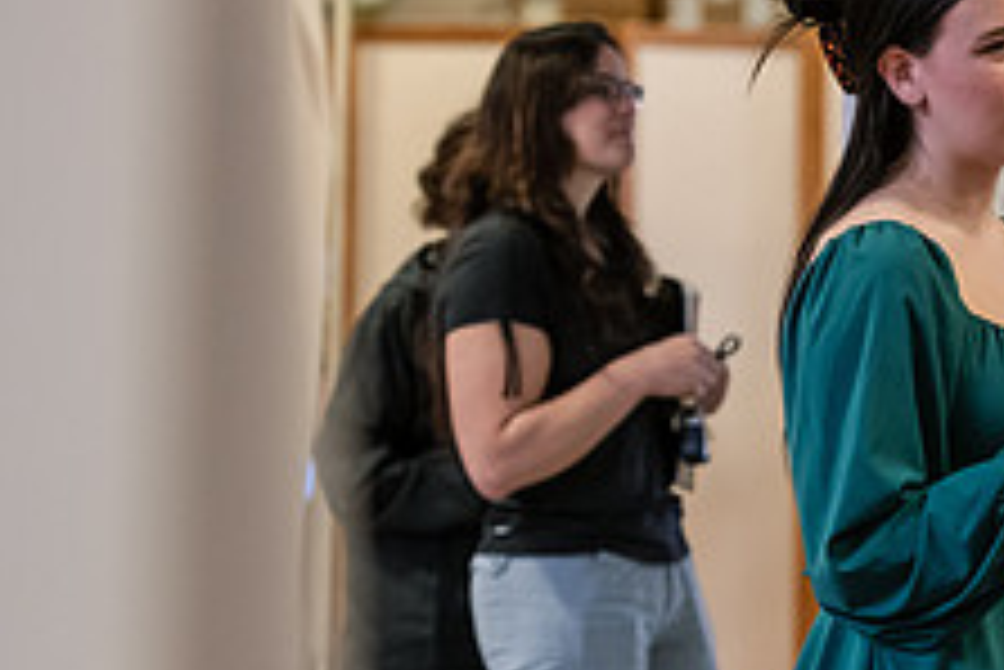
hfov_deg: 8.5
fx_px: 6670
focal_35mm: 239
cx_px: 1085
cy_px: 533
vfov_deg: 5.8
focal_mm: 92
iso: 2500
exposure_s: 1/200
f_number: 3.2
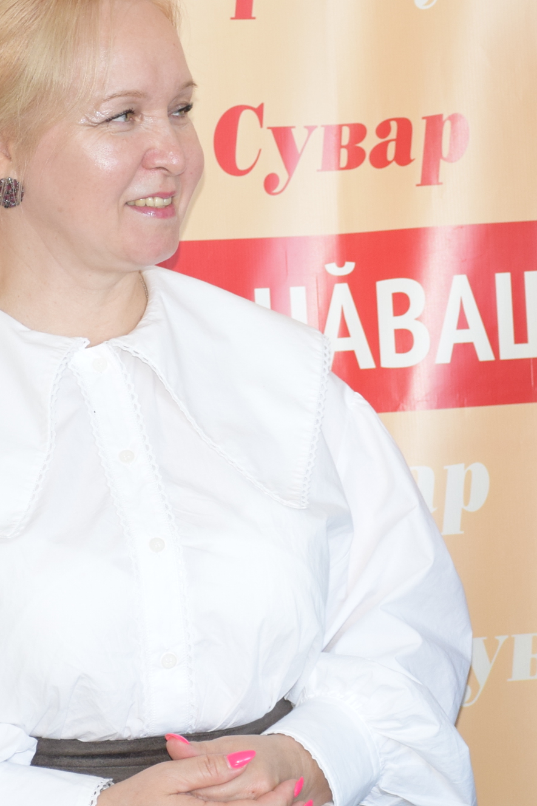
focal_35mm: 176
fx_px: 3937
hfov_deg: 7.8
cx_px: 425
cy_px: 449
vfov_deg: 11.7
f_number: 5.6
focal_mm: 52
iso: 800
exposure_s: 1/125
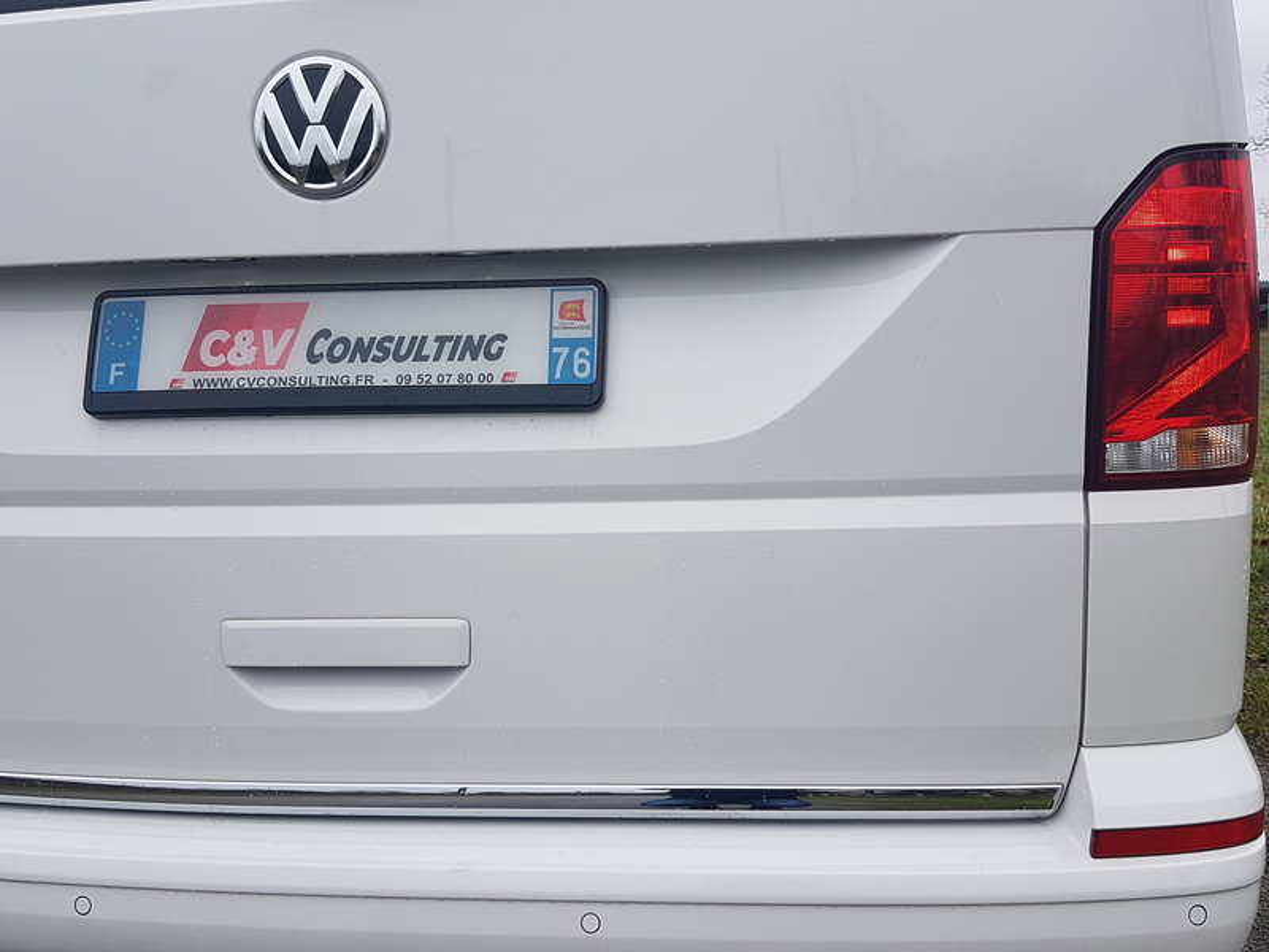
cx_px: 634
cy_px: 476
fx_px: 953
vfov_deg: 53.1
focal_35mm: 26
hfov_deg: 67.3
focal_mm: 4.2
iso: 40
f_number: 1.7
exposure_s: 1/271
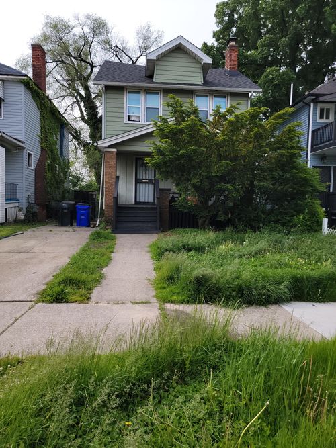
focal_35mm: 24
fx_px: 311
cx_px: 168
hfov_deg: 56.8
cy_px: 224
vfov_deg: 71.6
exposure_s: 1/568
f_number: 1.8
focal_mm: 6.7
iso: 16
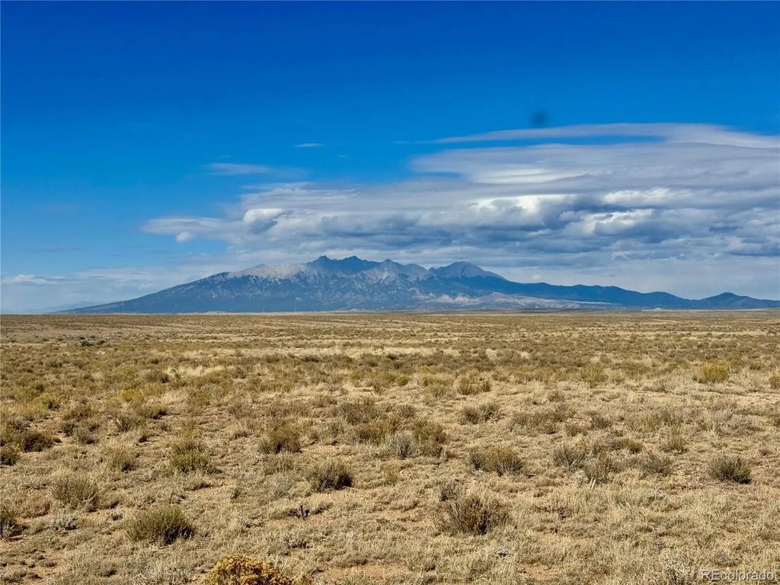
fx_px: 1082
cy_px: 292
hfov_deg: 39.7
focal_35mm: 48
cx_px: 390
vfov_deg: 30.3
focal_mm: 6.76
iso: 64
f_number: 1.78
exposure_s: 1/10526
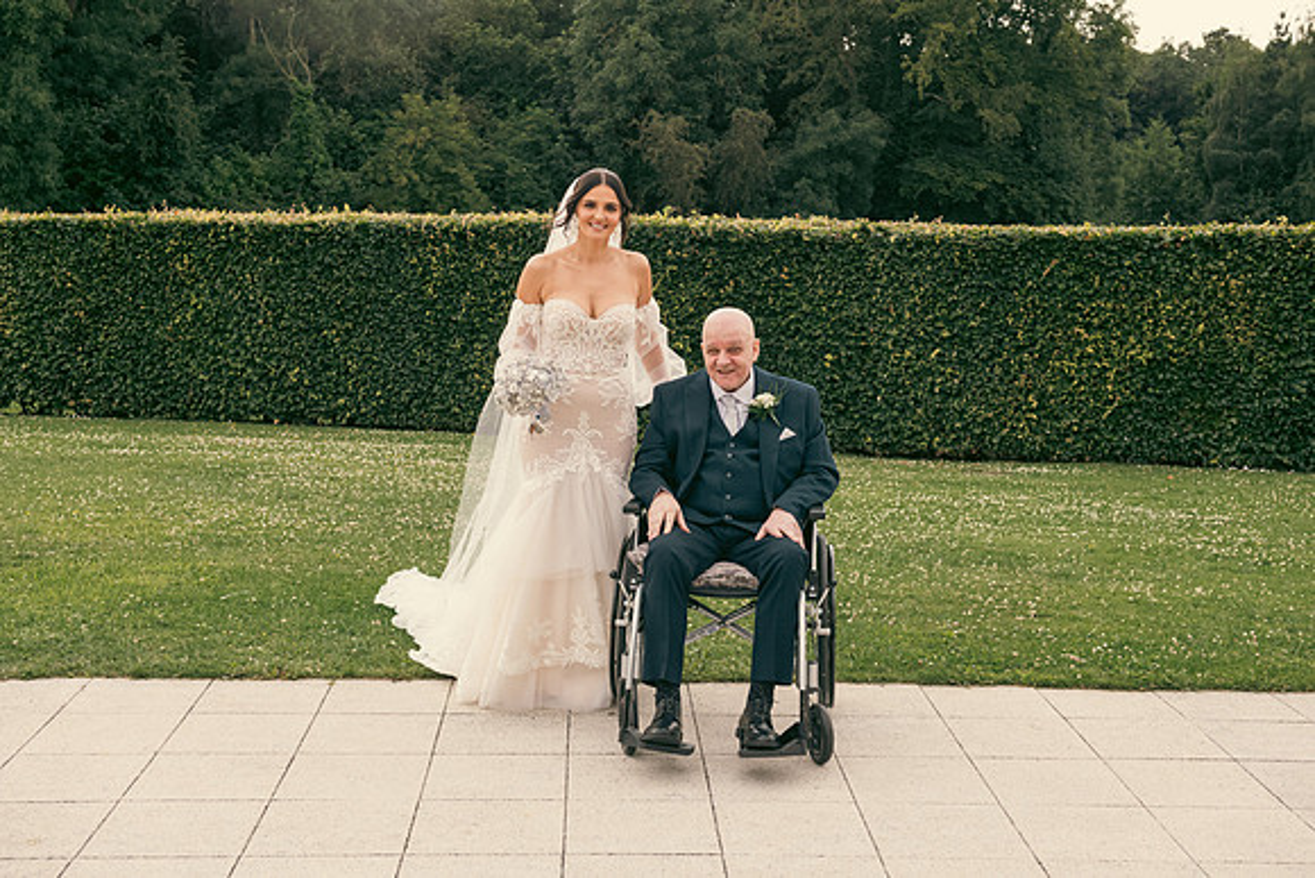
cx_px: 658
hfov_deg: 41.1
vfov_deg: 28.1
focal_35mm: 48
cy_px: 439
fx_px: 1754
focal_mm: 48
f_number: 6.3
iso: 320
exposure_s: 1/200
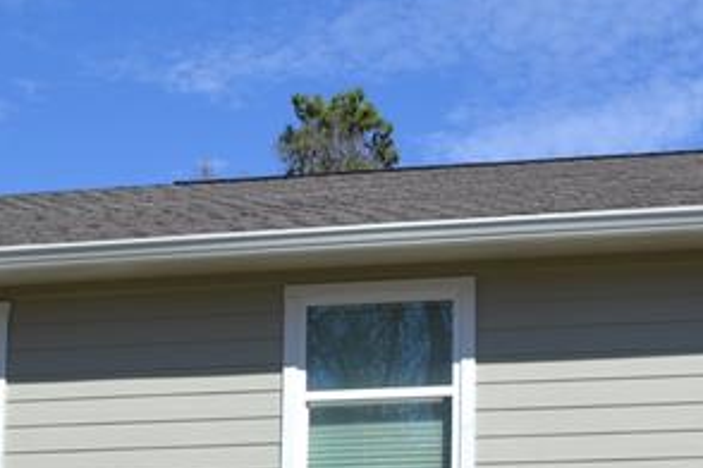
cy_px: 640
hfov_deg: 21.5
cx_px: 516
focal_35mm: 94
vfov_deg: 13.9
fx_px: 1835
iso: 100
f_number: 8
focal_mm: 18
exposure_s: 1/250
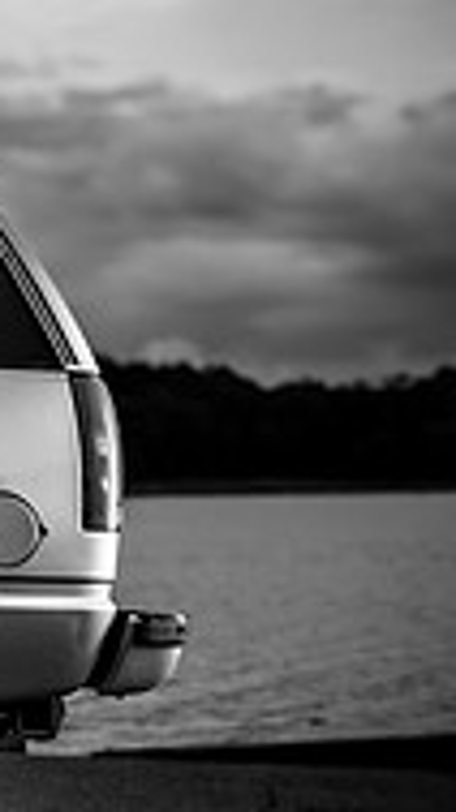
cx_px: -768
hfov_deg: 11.5
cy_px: 337
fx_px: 1680
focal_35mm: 78
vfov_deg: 27.2
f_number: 2.8
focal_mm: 24
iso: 100
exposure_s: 1/500
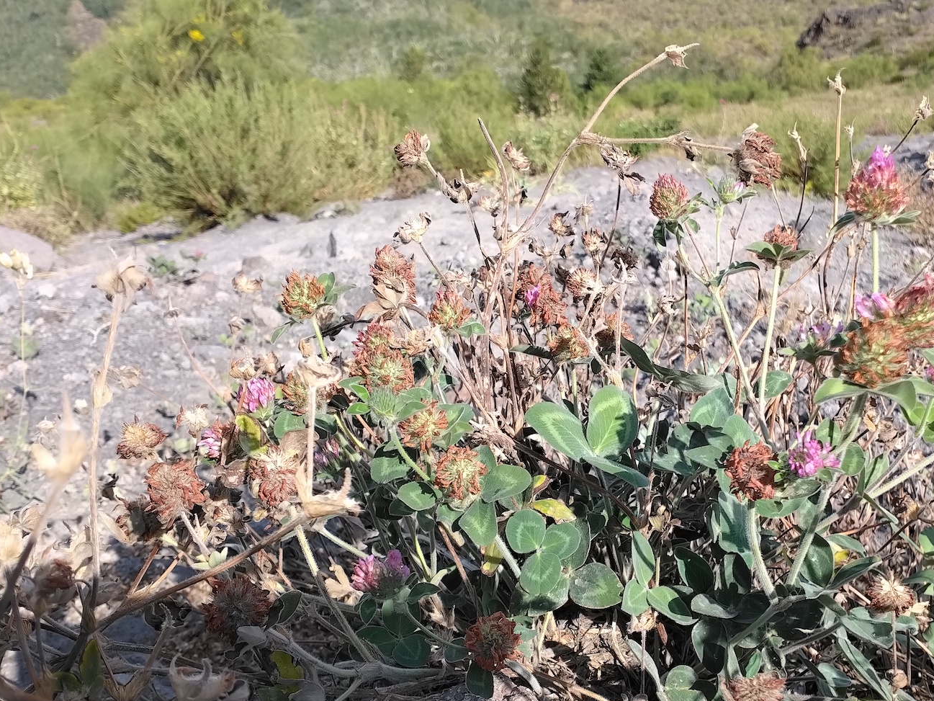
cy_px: 429
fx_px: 1214
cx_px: 599
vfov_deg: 32.1
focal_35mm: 45
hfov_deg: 41.7
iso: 100
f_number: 1.8
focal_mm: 4.05
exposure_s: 1/306
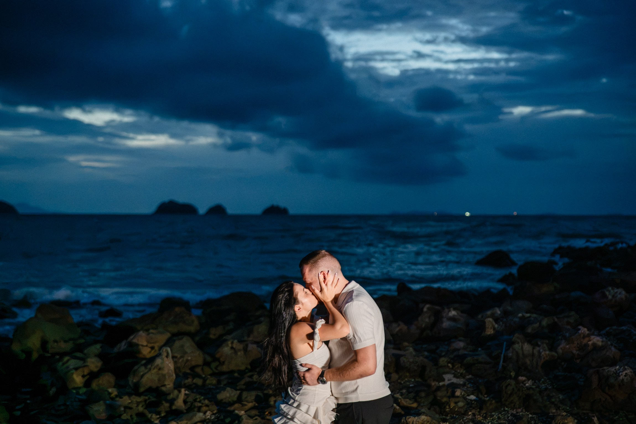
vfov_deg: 25.8
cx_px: 310
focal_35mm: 52
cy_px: 212
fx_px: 924
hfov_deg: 38.0
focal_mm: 50
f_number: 2.2
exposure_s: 1/320
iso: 6400
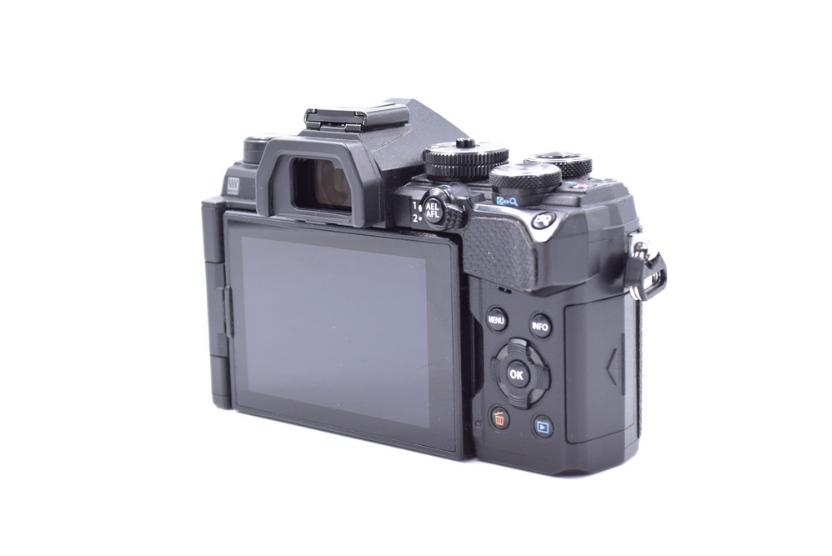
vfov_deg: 19.8
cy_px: 278
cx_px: 416
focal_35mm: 69
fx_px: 1596
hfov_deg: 29.2
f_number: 7.1
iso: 400
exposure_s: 1/125
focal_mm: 46
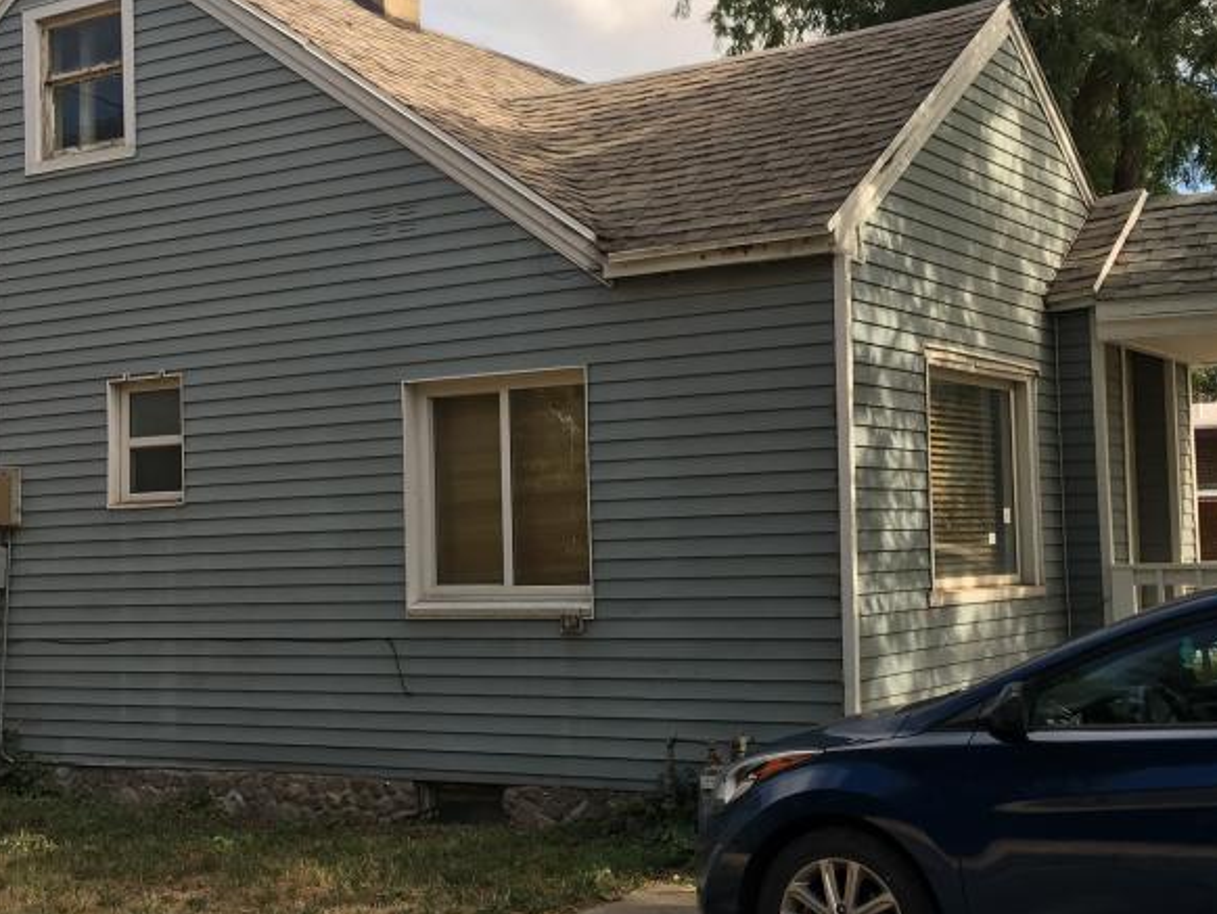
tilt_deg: +5.6
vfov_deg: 28.6
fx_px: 1794
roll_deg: +1.9
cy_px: 452
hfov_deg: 37.5
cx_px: 644
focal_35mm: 51
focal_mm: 4.15
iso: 25
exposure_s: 1/574
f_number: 2.2
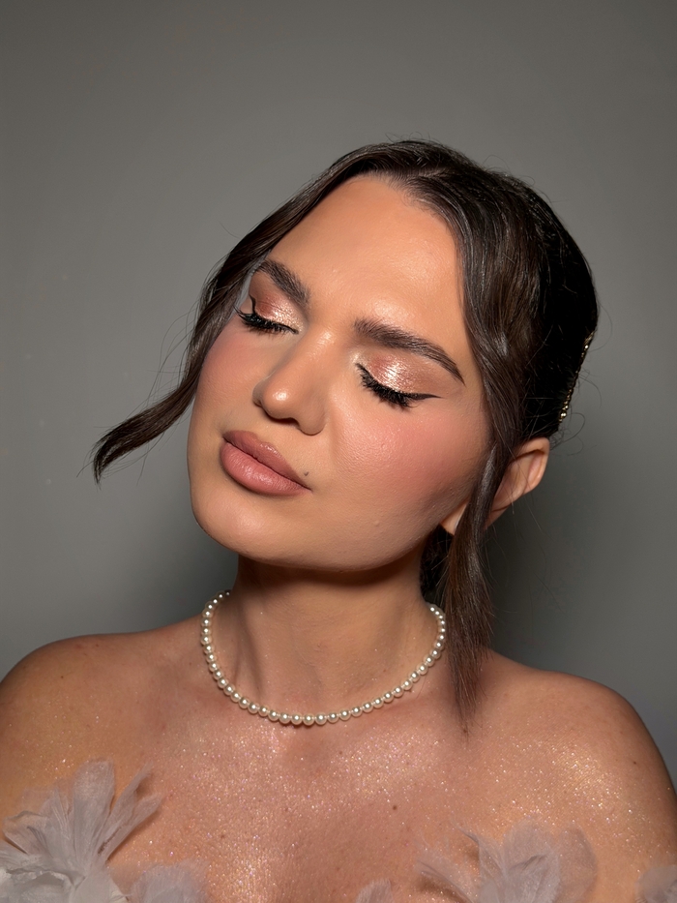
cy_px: 452
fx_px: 1251
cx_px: 338
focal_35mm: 48
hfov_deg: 30.3
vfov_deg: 39.7
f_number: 1.78
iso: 64
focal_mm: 6.76
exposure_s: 1/83
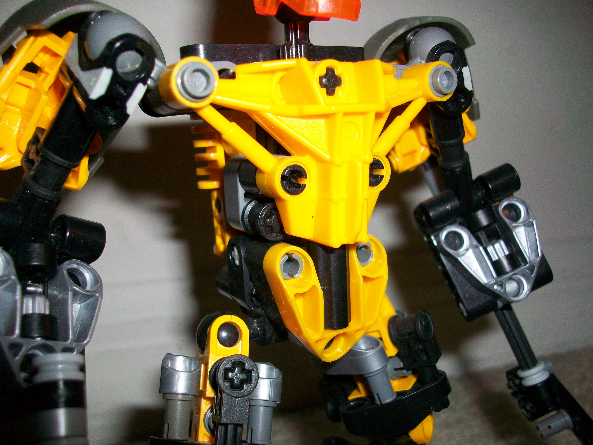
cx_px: 296
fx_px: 548
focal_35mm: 32
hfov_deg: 56.8
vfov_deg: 44.2
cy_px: 222
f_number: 2.8
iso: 120
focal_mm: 5.7
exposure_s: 1/60
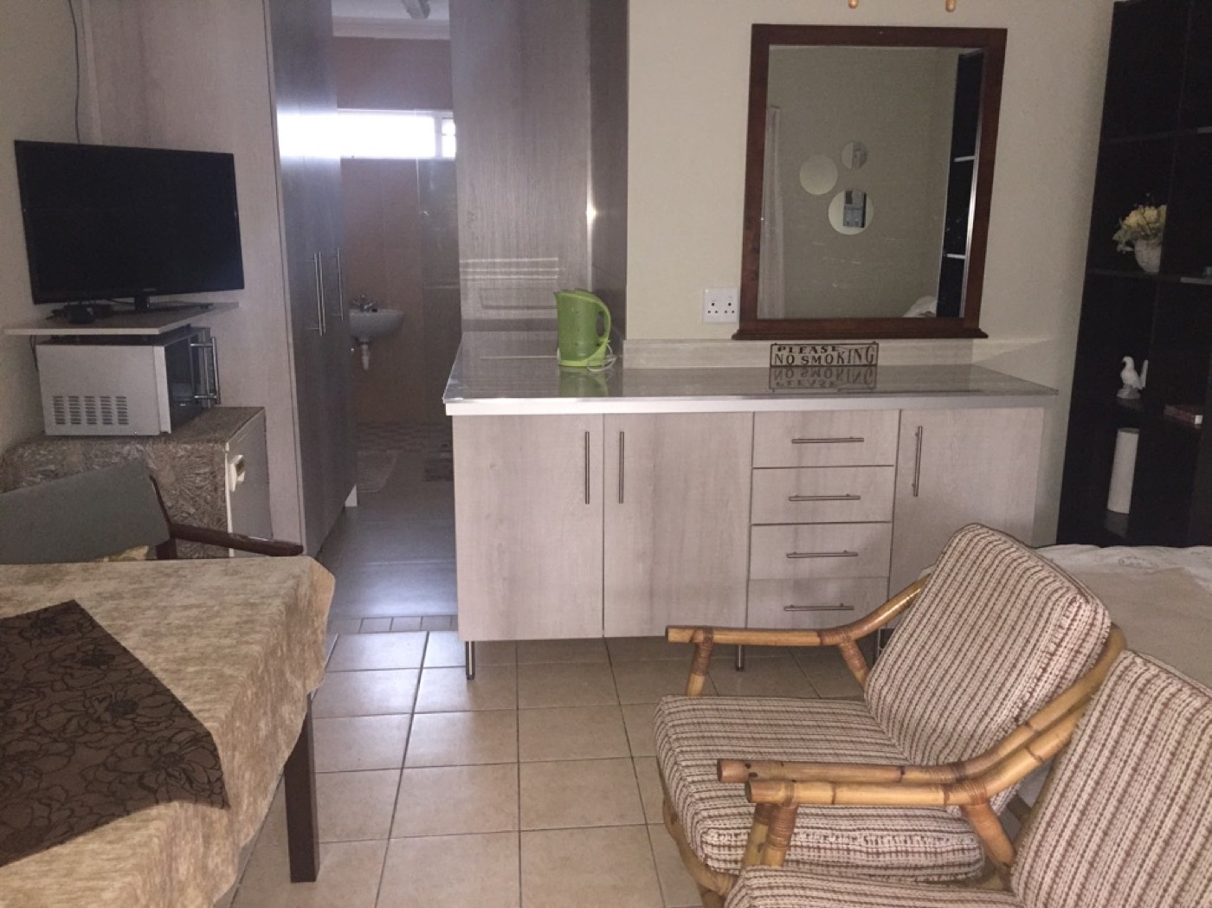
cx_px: 606
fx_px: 1015
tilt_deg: -12.4
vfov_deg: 48.2
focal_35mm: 29
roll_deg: -0.9
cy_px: 454
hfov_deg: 61.7
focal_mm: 4.15
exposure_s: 1/16
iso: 250
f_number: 2.2
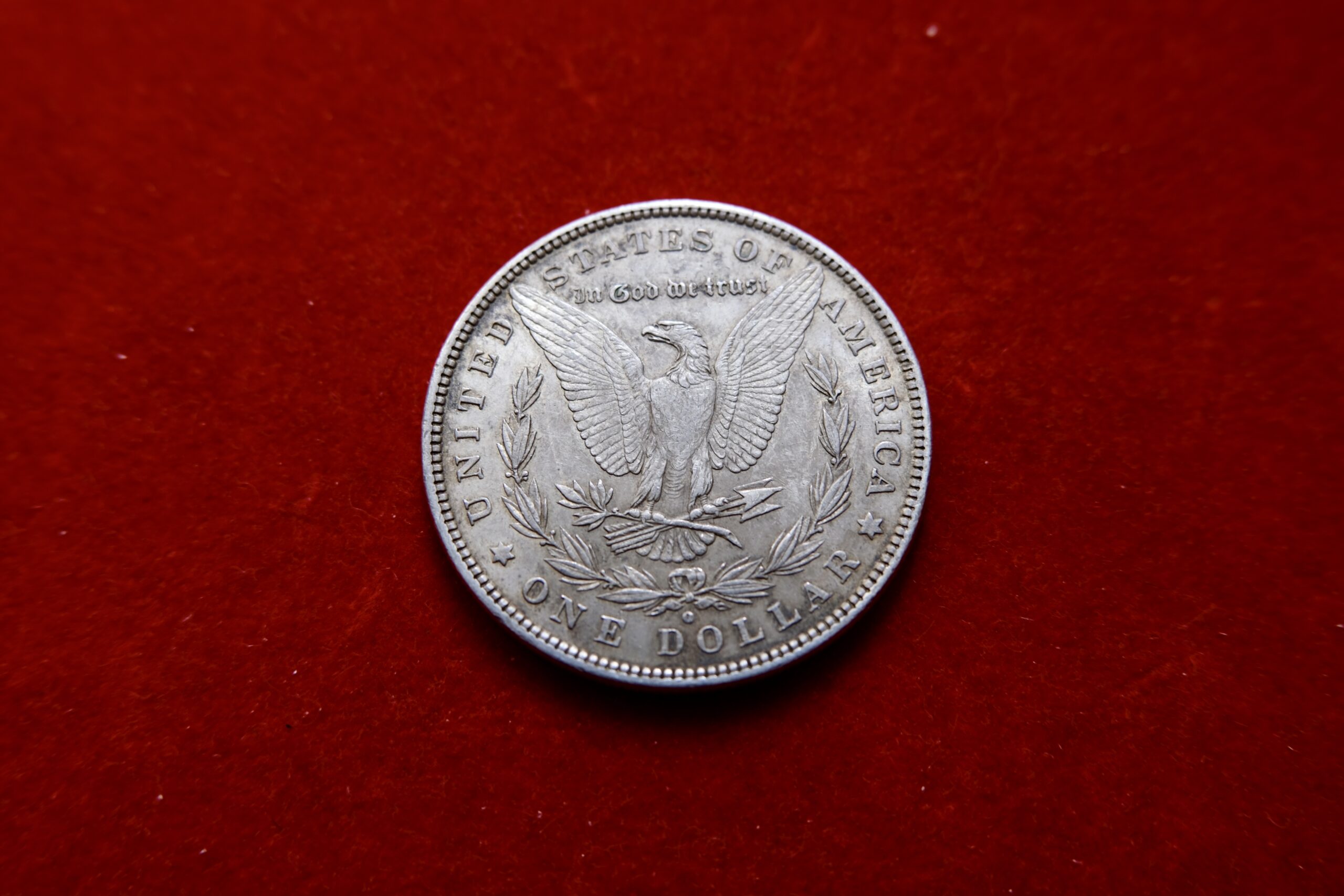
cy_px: 448
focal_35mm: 23
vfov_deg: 55.1
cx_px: 672
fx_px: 858
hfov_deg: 76.1
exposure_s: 1/42
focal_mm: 15.2
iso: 160
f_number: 4
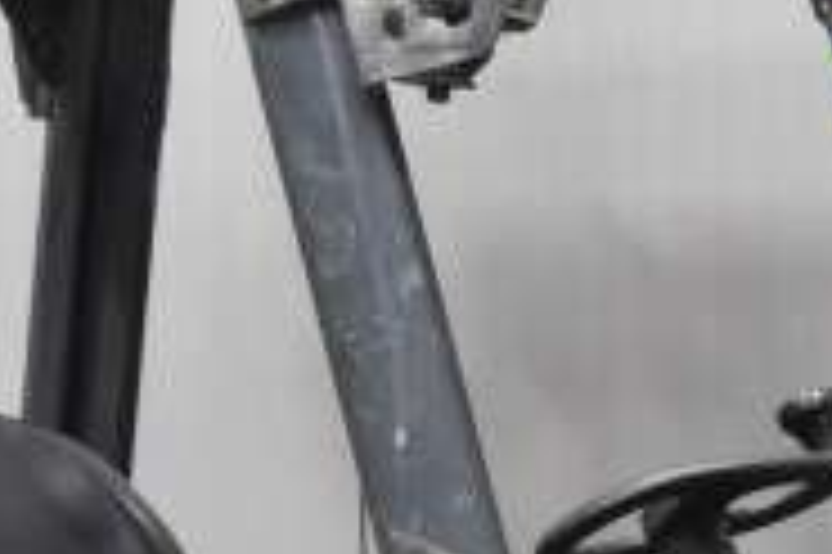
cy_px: 784
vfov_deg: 6.1
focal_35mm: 224
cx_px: 643
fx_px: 5178
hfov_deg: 9.2
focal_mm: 23
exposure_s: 1/30
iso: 1600
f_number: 4.5
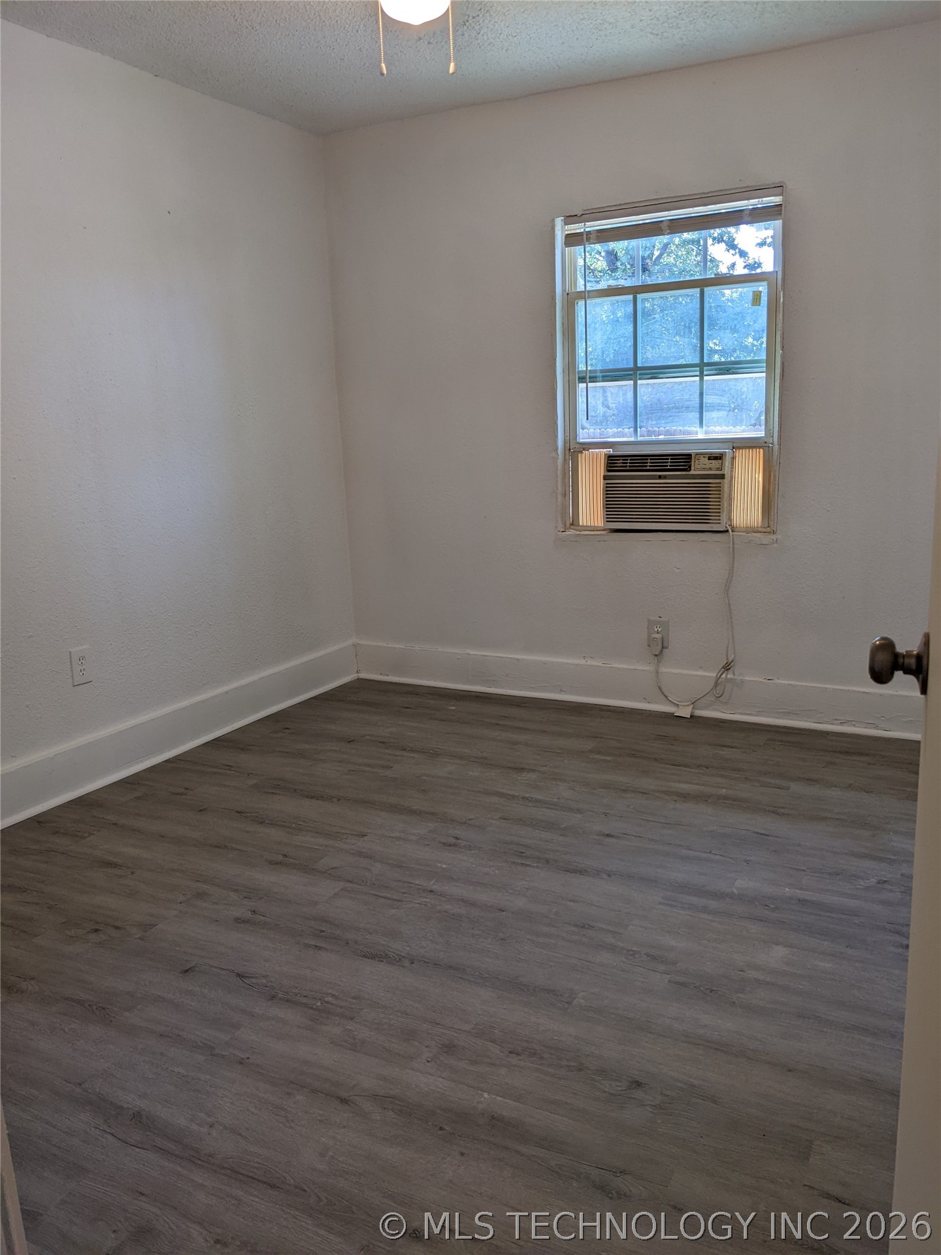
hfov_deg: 51.4
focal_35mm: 27
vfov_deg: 65.3
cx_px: 470
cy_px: 628
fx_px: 979
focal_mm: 4.38
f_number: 1.73
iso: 40
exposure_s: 1/70
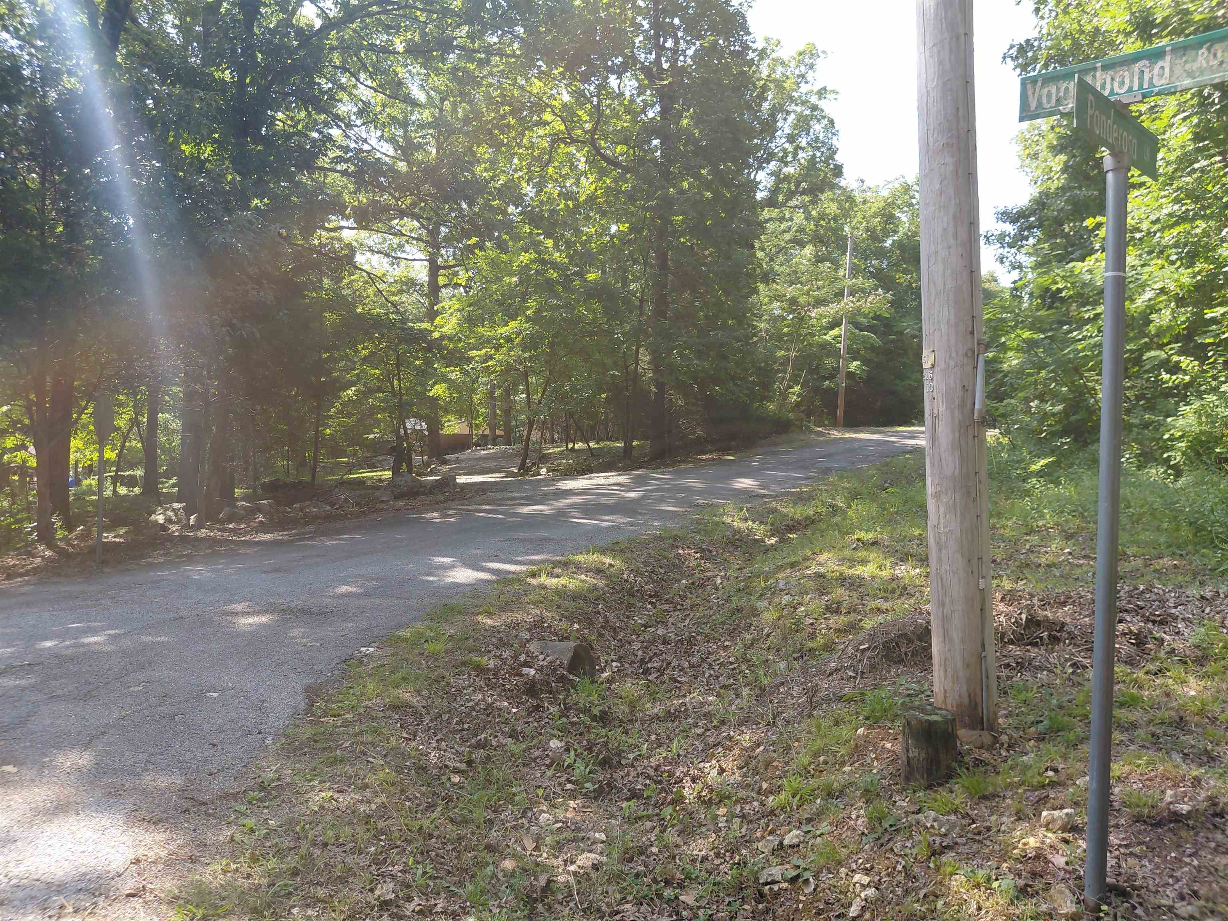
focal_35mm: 25
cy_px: 460
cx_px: 614
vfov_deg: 54.9
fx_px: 887
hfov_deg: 69.4
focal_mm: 4.69
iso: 50
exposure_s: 1/554
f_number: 1.8
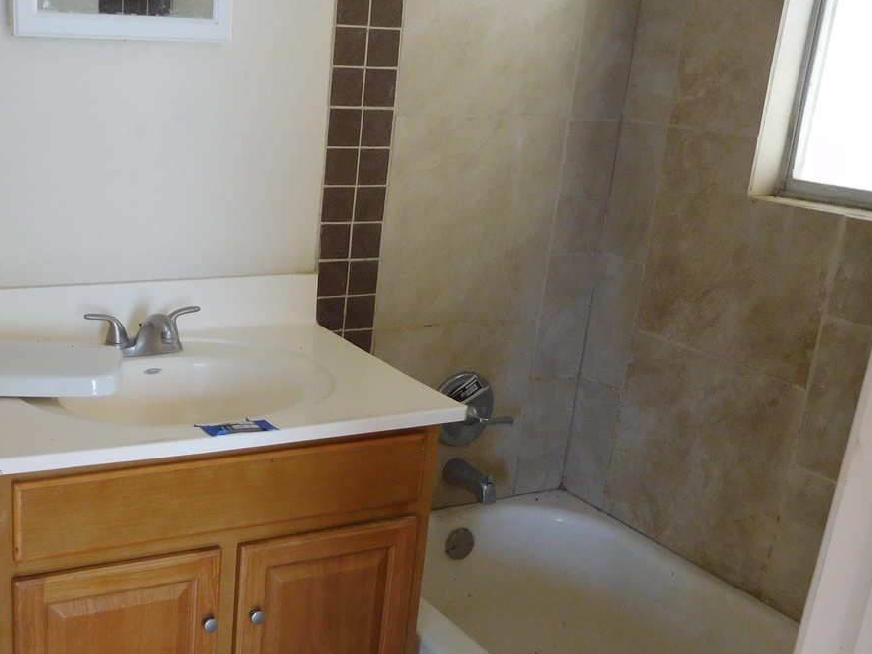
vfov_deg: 35.0
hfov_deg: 44.1
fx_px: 1033
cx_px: 210
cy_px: 403
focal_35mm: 41
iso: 220
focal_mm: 4.5
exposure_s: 1/30
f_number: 3.4
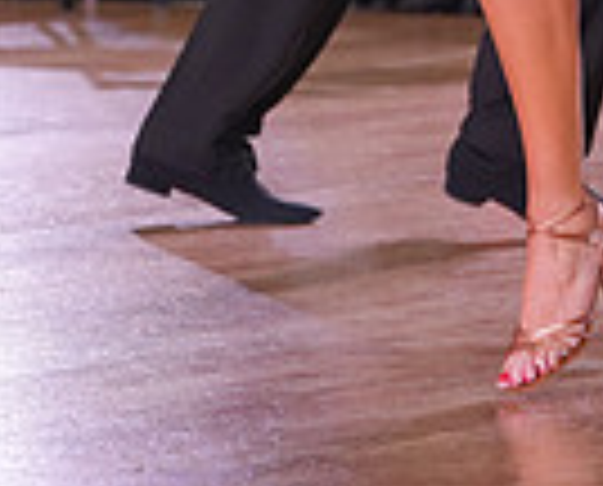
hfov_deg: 4.7
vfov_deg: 3.8
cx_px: 74
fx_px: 7321
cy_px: -436
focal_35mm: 409
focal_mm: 101
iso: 2000
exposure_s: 1/500
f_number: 4
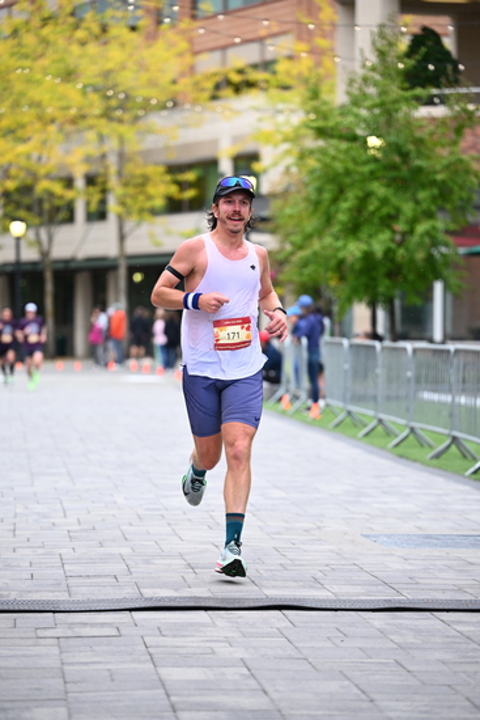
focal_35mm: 120
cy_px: 360
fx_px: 2398
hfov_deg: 11.4
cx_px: 240
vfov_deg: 17.1
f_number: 2.8
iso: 1250
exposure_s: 1/1250
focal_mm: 120
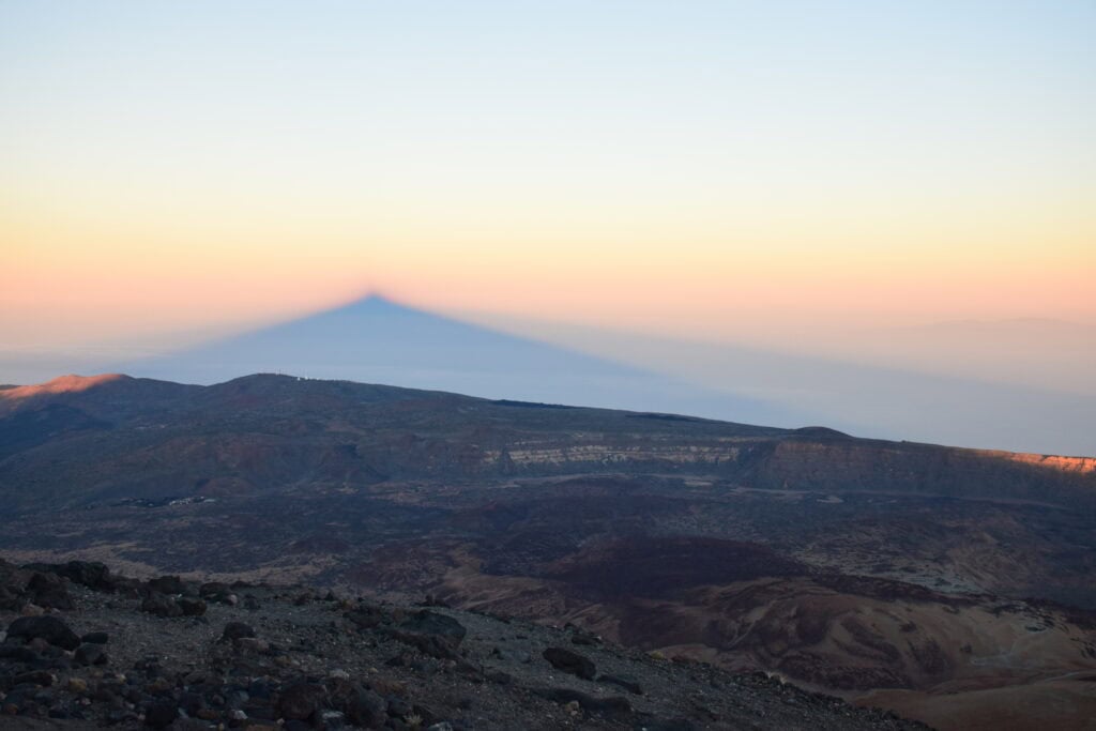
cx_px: 548
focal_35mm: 39
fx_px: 1187
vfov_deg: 34.2
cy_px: 366
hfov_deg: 49.5
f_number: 8
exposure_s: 1/100
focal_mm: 26
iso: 800
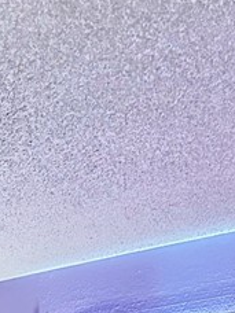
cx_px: -78
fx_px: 978
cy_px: 664
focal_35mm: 108
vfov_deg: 14.4
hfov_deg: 13.2
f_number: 1.78
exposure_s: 1/40
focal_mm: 6.86
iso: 800
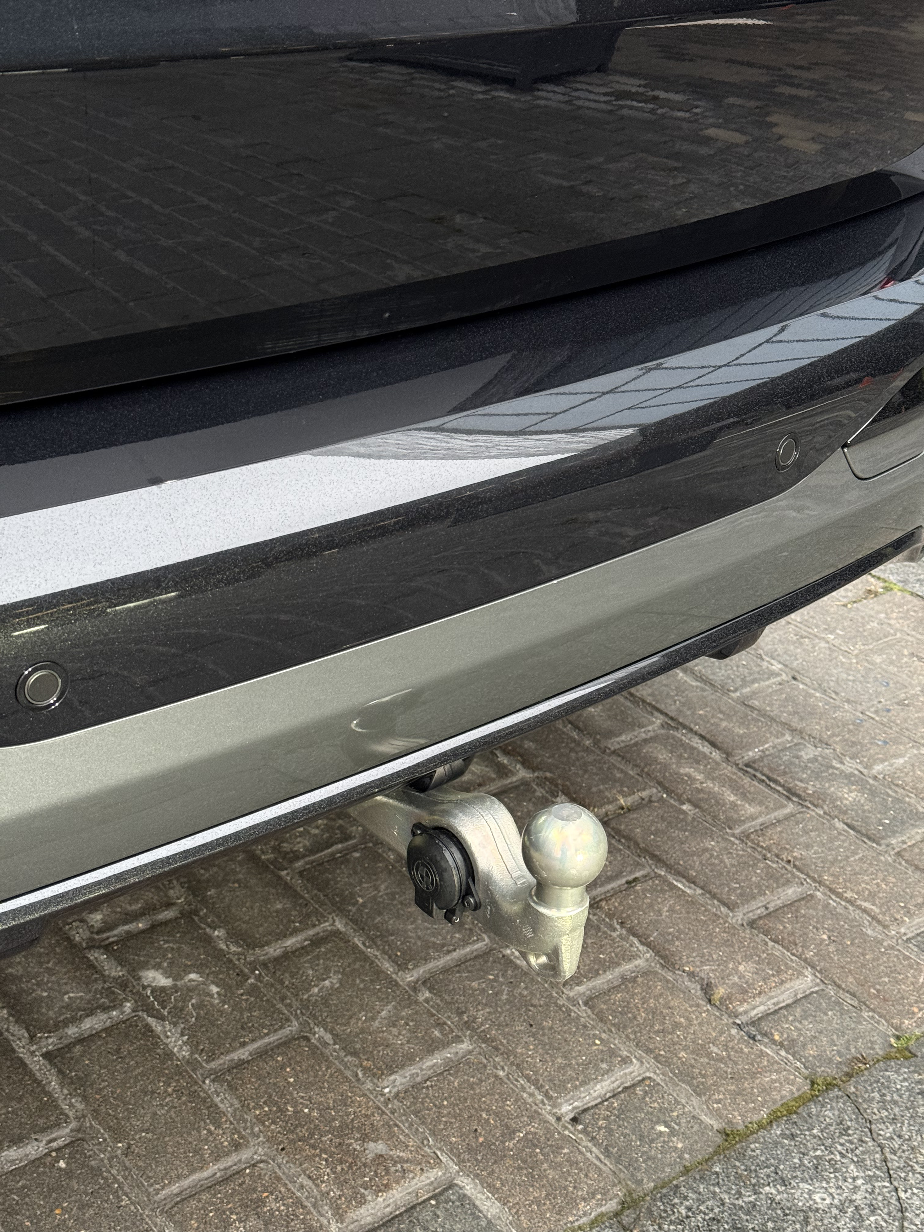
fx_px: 1708
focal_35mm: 48
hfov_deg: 30.3
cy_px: 616
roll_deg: -2.9
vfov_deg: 39.7
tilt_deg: -26.0
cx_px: 462
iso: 250
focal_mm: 6.76
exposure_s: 1/45
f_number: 1.78
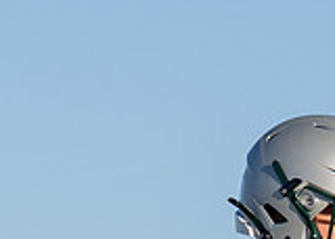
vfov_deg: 1.9
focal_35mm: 770
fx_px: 7320
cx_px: 313
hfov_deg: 2.6
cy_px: 526
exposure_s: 1/4000
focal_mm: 88
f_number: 2.8
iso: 160
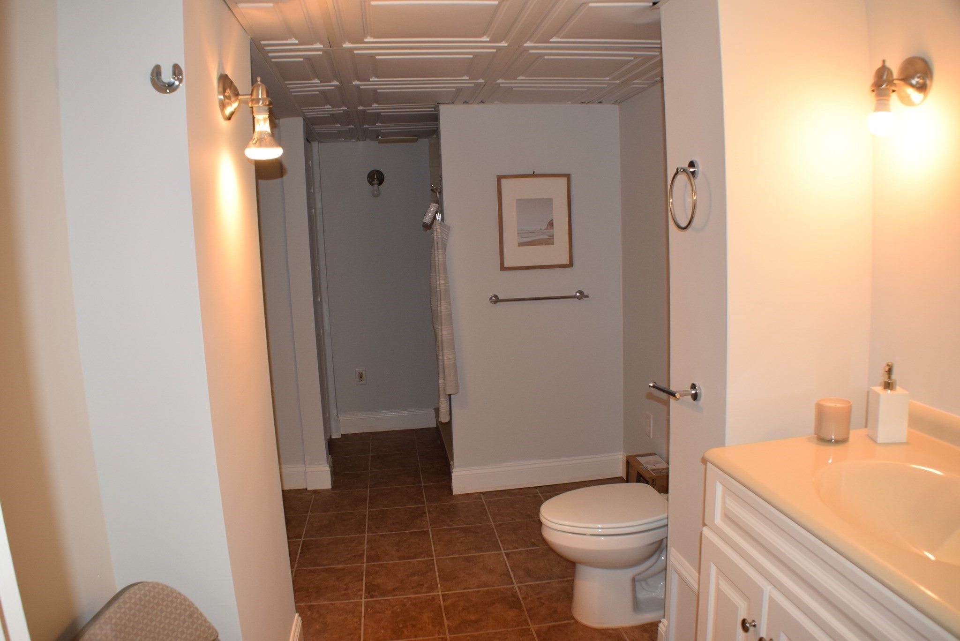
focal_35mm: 33
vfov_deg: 40.0
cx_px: 480
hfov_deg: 57.2
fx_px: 880
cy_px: 320
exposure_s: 1/100
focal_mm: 22
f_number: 5
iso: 800
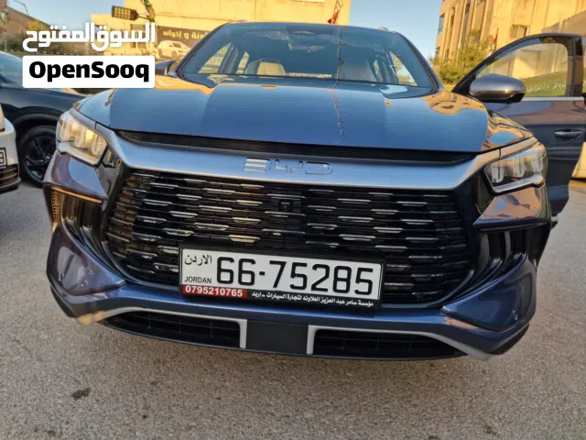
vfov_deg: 58.9
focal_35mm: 23
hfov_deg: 73.9
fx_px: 389
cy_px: 220
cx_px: 293
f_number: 1.8
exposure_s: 1/180
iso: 50
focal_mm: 6.4
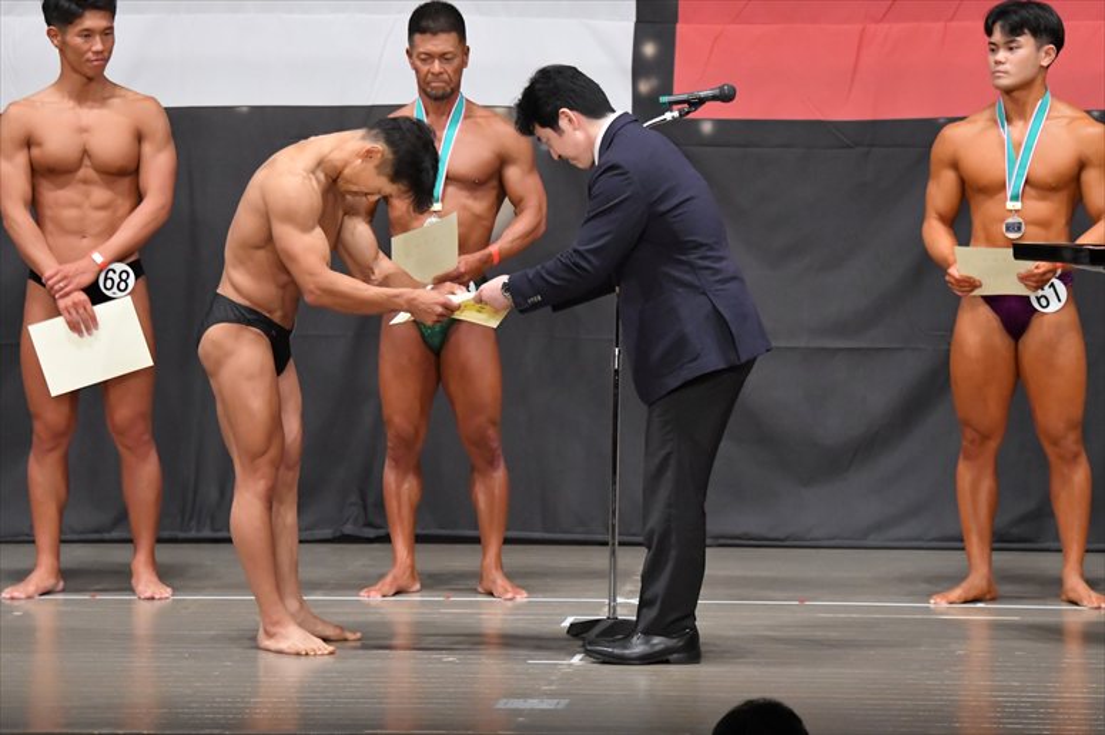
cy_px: 368
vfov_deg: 6.3
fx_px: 6658
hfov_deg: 9.5
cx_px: 552
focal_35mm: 217
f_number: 5.6
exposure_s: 1/400
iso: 6400
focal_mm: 145
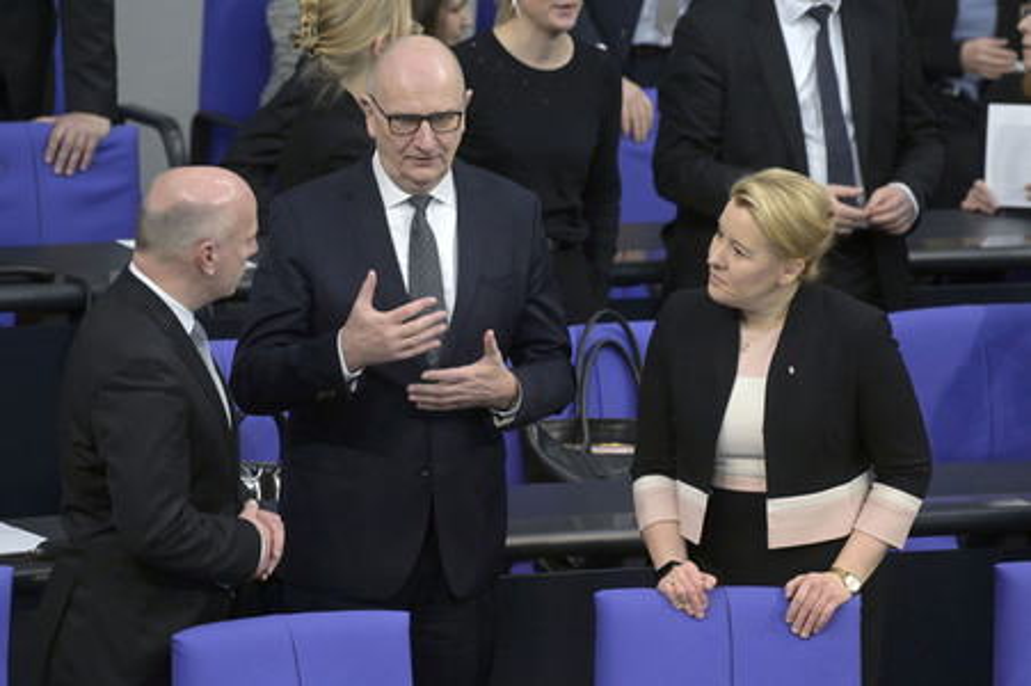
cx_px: 516
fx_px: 10875
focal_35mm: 380
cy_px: 343
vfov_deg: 3.6
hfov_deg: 5.4
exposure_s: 1/320
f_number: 5.6
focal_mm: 380
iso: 10000
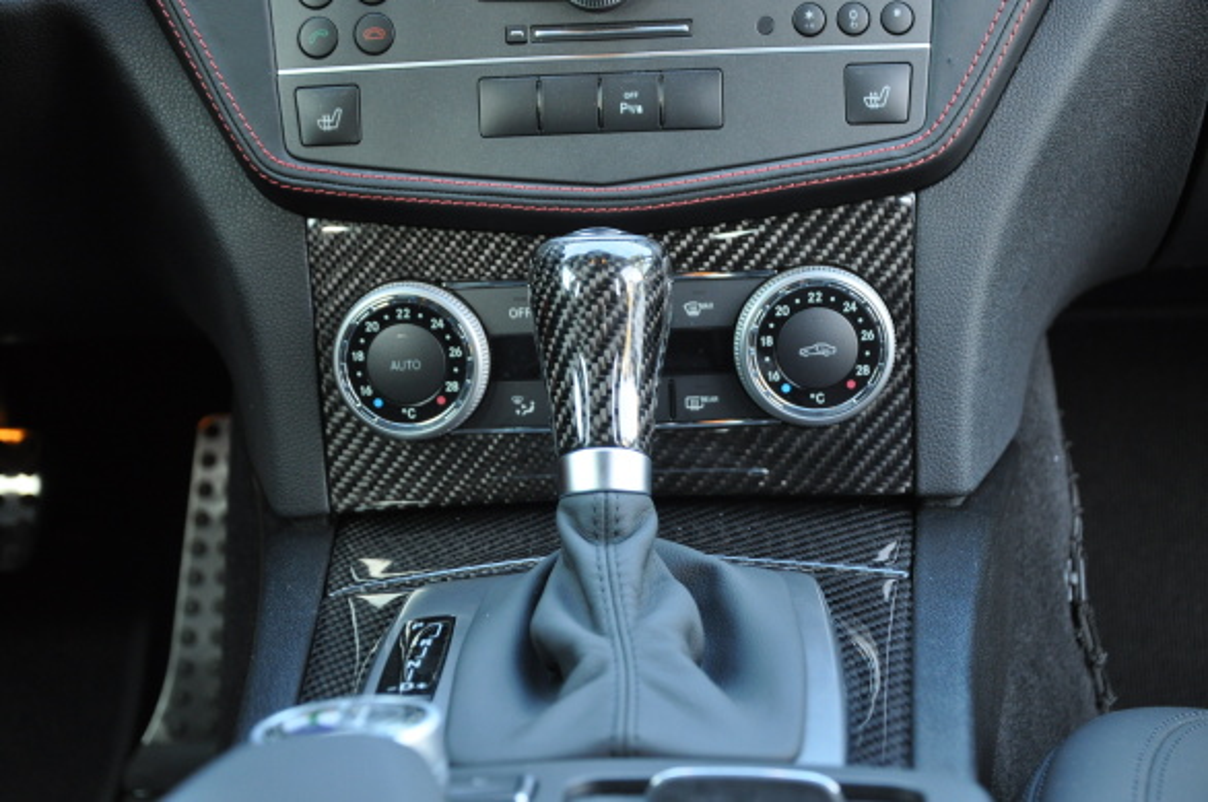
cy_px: 401
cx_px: 604
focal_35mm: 72
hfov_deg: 28.1
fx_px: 2413
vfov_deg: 18.9
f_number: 4.8
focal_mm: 48
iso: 800
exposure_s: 1/50
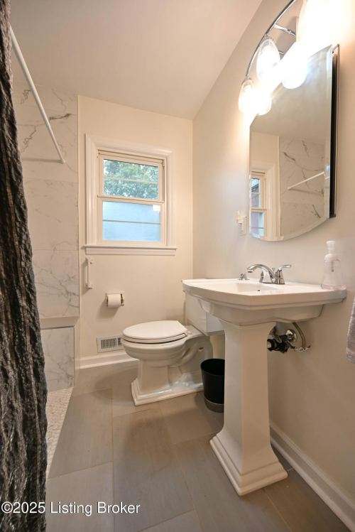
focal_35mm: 14
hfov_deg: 81.3
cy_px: 266
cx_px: 178
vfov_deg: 104.2
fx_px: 207
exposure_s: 1/50
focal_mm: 14
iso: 1000
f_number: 5
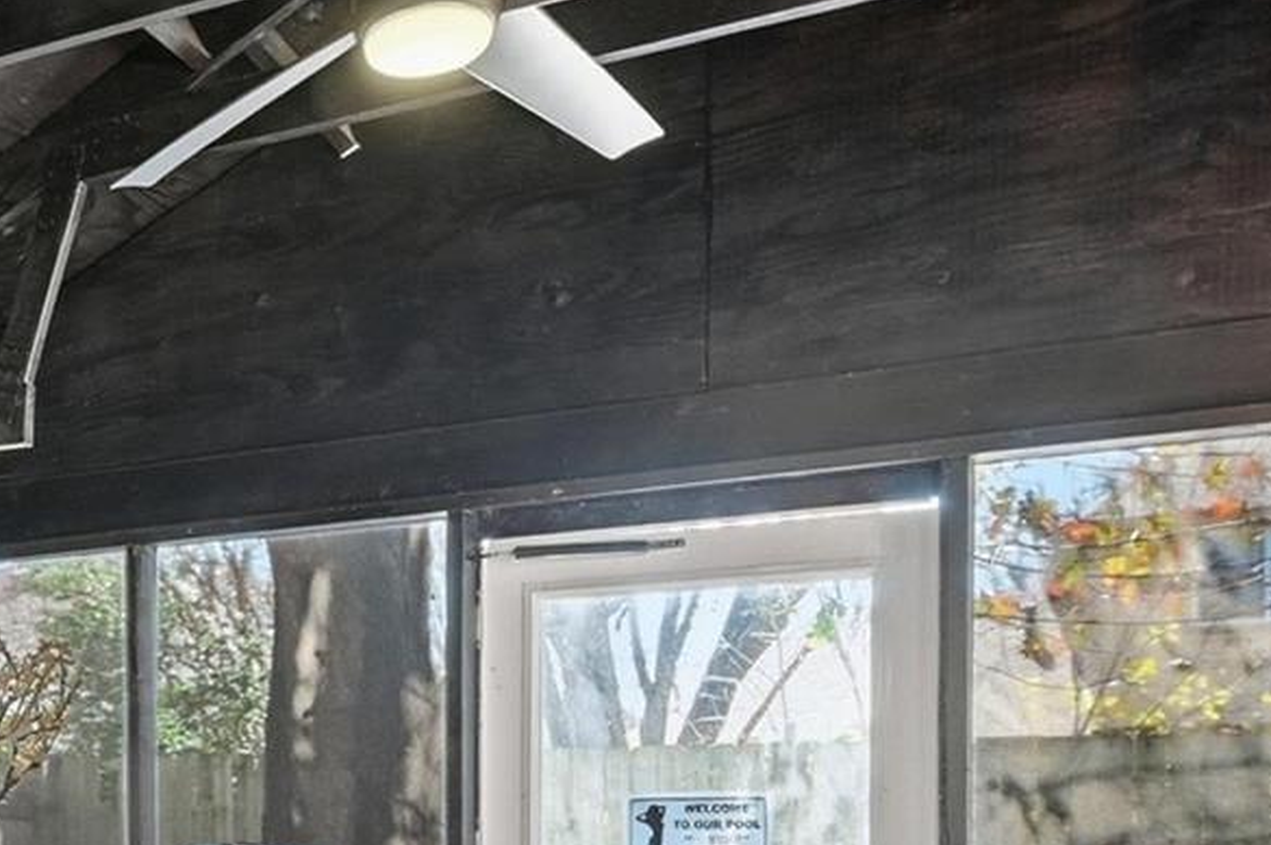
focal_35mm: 49
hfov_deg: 34.6
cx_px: -139
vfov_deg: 25.8
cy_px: 876
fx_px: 1728
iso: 1250
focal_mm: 14
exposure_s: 1/800
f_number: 7.1
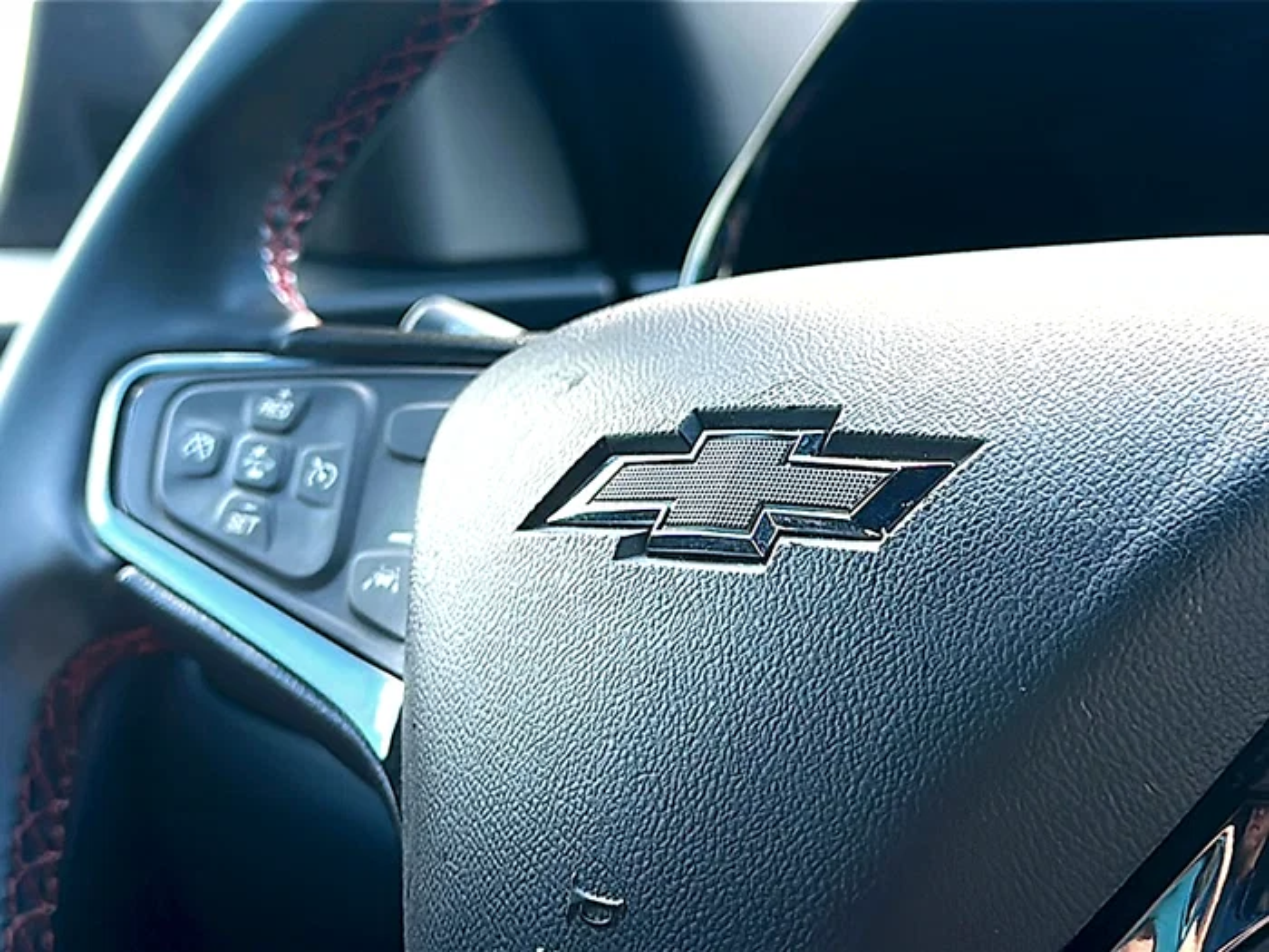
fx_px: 1723
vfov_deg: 30.9
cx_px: 634
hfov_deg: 40.4
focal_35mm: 47
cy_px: 476
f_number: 1.78
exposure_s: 1/108
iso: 64
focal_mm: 6.86
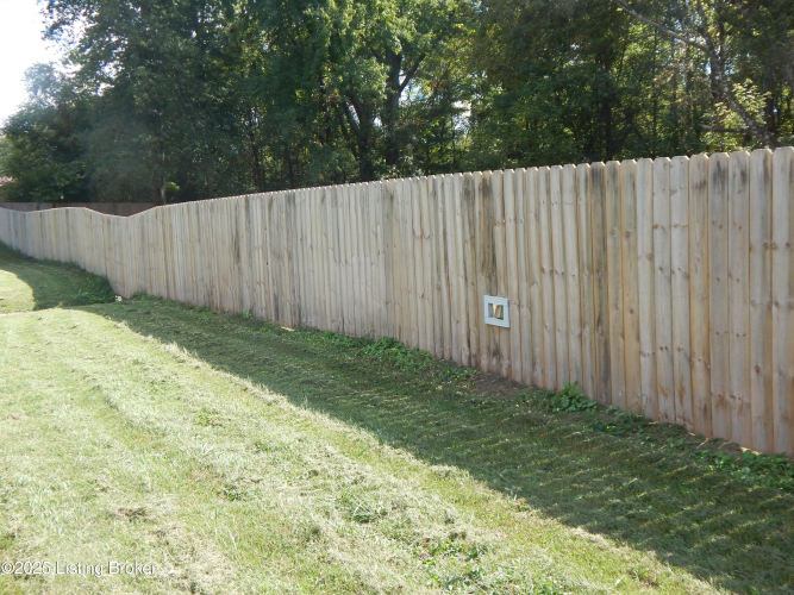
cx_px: 397
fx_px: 871
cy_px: 298
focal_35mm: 38
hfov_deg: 49.0
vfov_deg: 37.7
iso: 125
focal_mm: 6.8
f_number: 3.4
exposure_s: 1/400
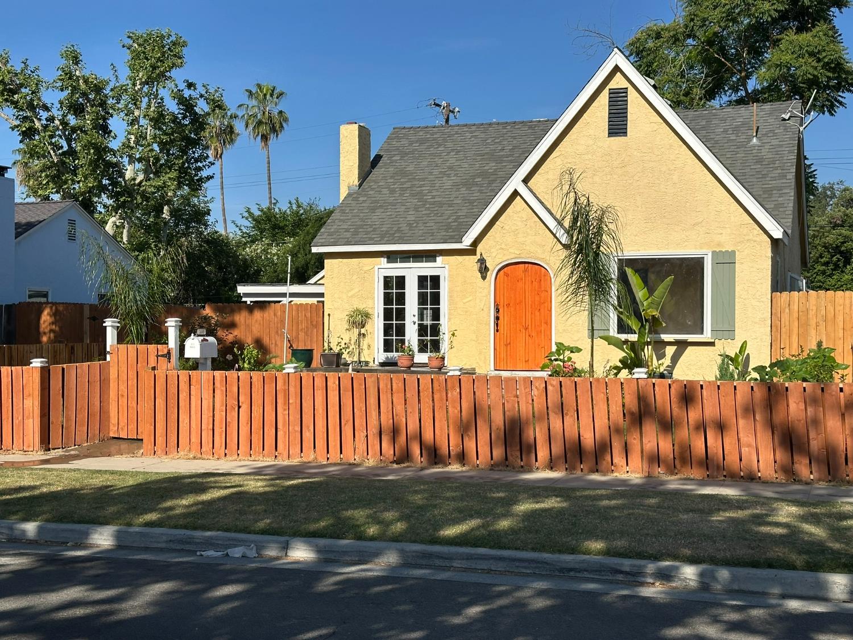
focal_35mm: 48
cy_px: 320
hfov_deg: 39.7
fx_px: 1183
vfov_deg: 30.3
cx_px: 426
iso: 64
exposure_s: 1/6623
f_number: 1.78
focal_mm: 6.86
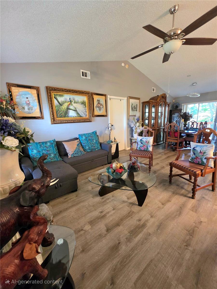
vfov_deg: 106.2
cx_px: 108
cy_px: 144
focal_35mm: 13
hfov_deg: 89.9
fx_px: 109
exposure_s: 1/60.2
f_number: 1.9
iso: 500
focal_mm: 2.2
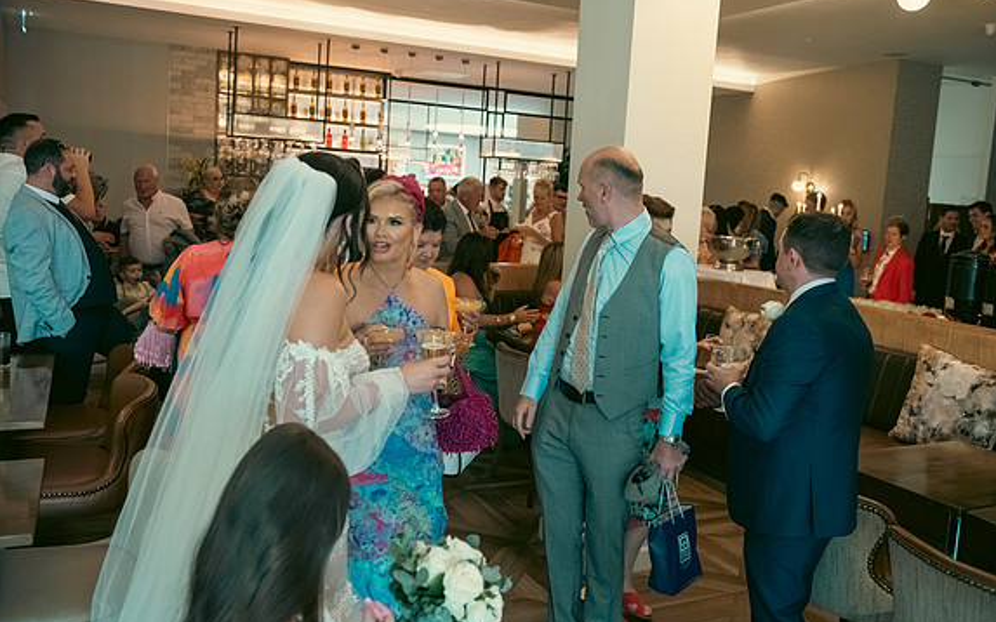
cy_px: 300
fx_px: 896
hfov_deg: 58.1
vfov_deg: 38.3
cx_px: 502
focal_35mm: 33
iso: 2000
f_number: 3.5
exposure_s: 1/160
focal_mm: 32
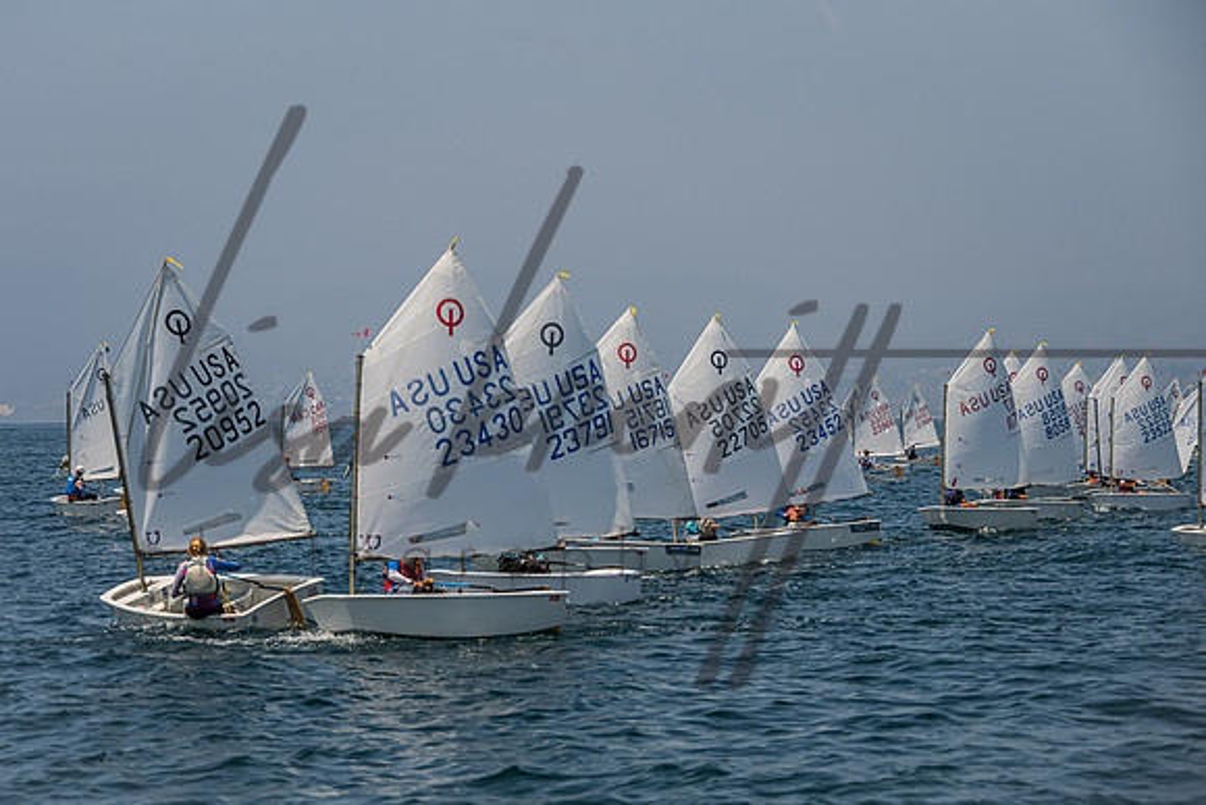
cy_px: 372
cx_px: 550
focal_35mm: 115
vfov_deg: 11.9
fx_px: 3860
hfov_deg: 17.8
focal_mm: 105
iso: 320
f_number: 6.7
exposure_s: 1/3200
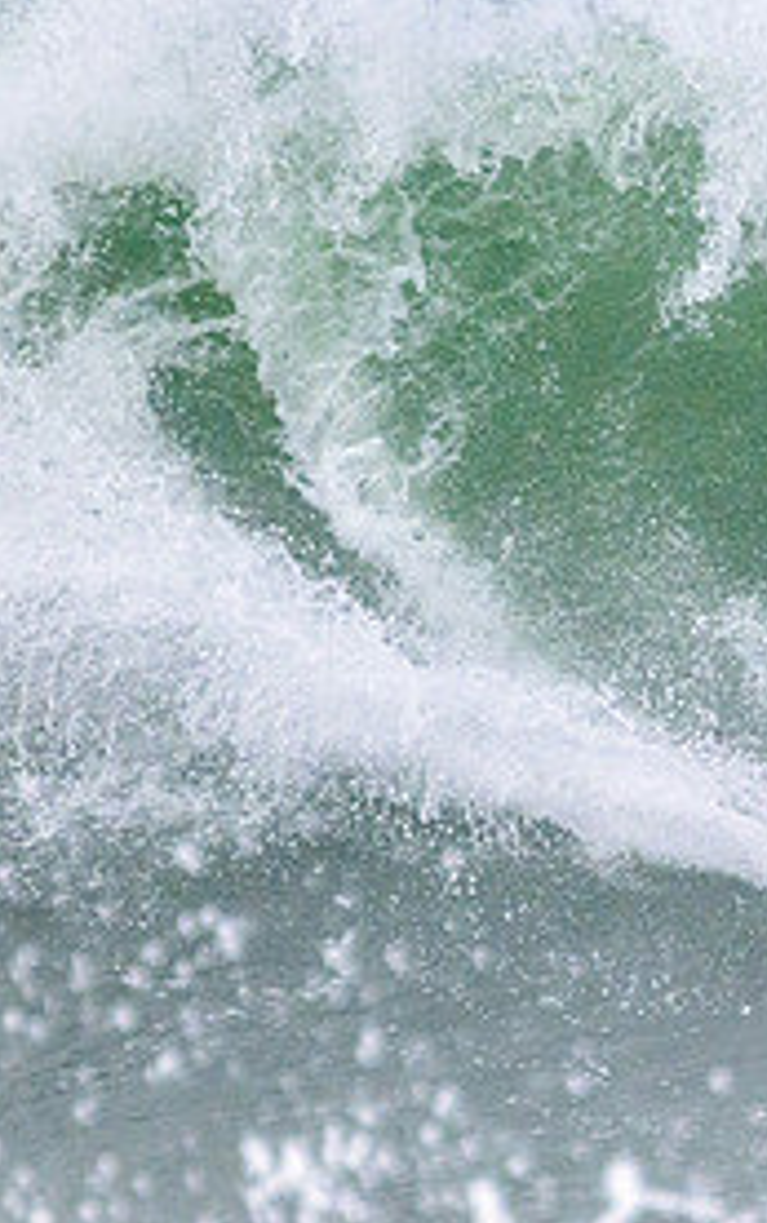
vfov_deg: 1.2
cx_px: 1281
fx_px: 57106
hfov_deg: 0.8
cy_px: 569
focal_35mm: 1711
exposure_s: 1/3200
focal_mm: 800
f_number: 11
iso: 5000
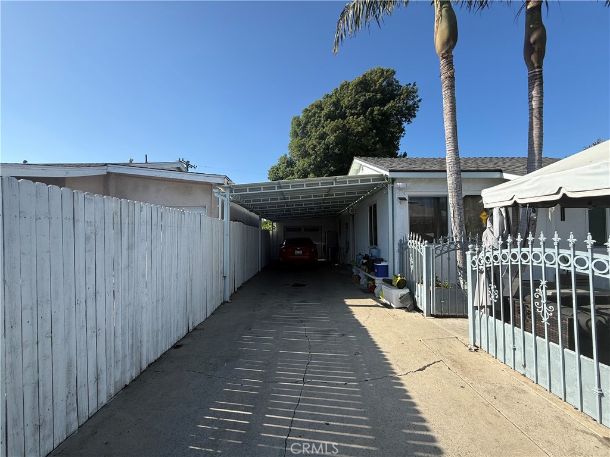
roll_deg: +0.5
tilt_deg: +2.7
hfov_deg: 102.1
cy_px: 228
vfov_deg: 85.7
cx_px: 305
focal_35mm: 14
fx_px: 247
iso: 50
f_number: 2.2
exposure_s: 1/779
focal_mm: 2.22
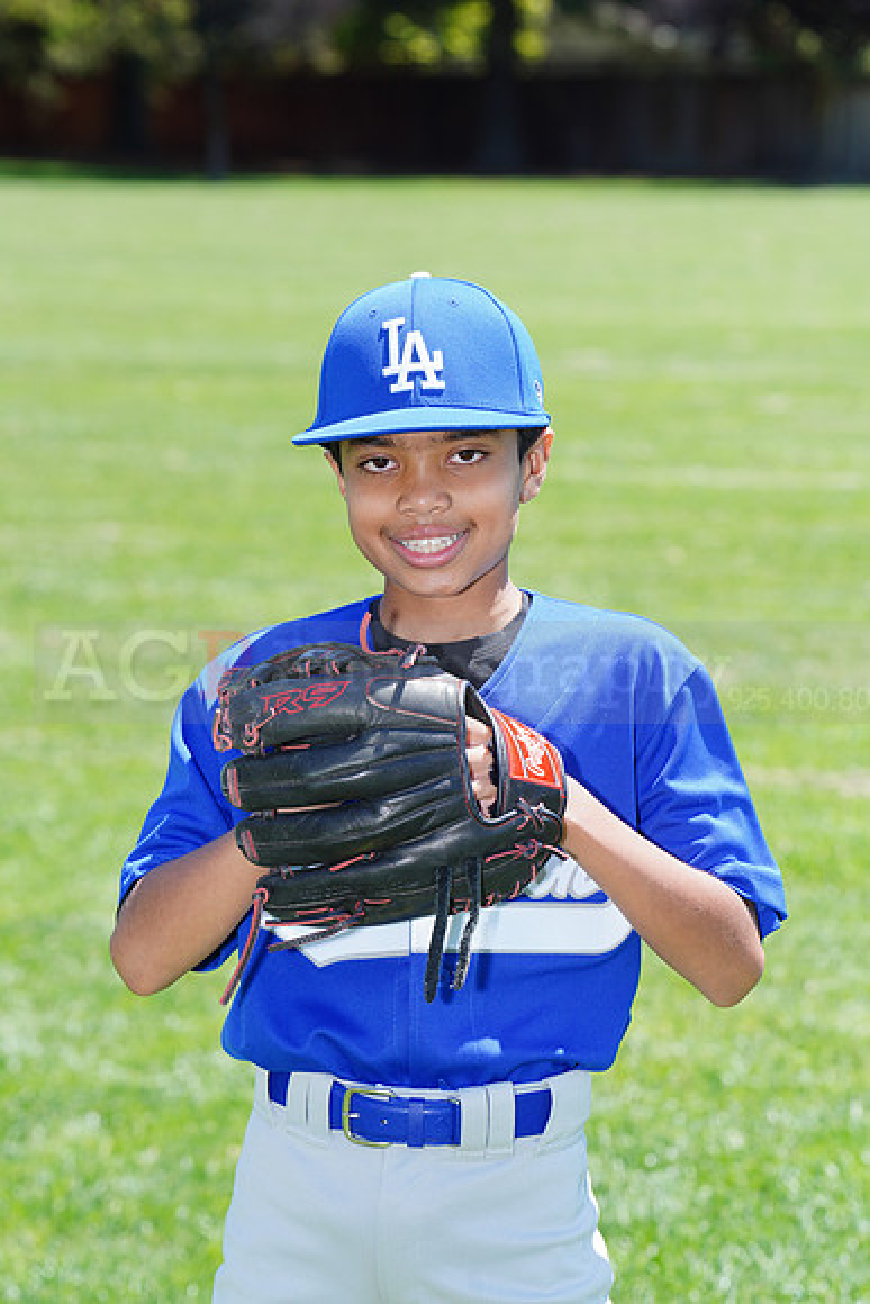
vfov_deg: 11.9
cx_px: 435
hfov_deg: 7.9
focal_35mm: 173
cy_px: 652
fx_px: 6267
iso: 200
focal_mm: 173
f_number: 9
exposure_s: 1/200
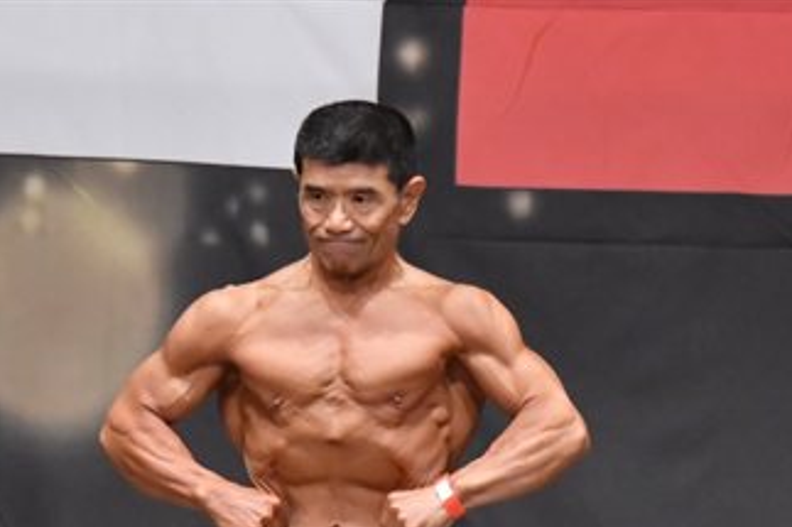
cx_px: 396
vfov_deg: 2.4
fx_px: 12665
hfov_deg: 3.6
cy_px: 630
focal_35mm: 576
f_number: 5.6
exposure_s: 1/400
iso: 6400
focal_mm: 160
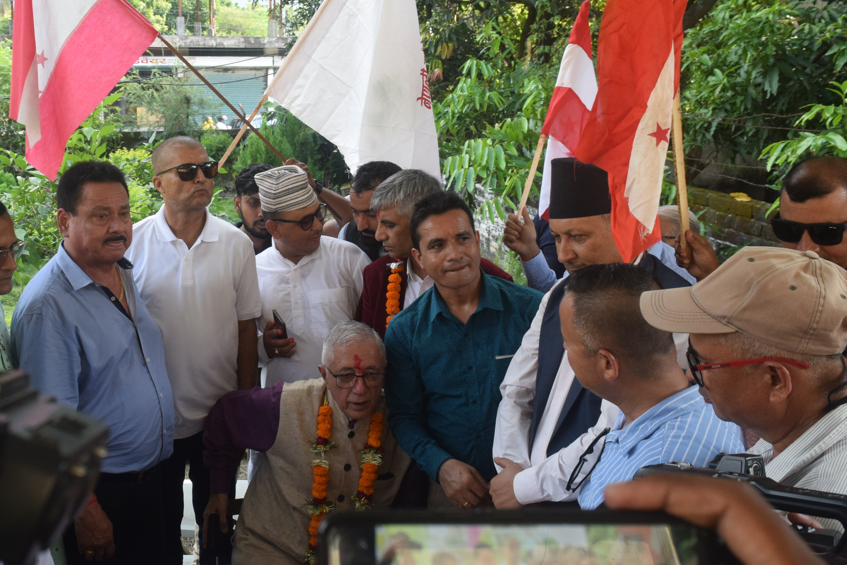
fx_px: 894
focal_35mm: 38
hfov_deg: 49.9
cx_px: 289
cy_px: 236
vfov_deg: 35.0
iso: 800
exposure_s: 1/320
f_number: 9
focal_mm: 18
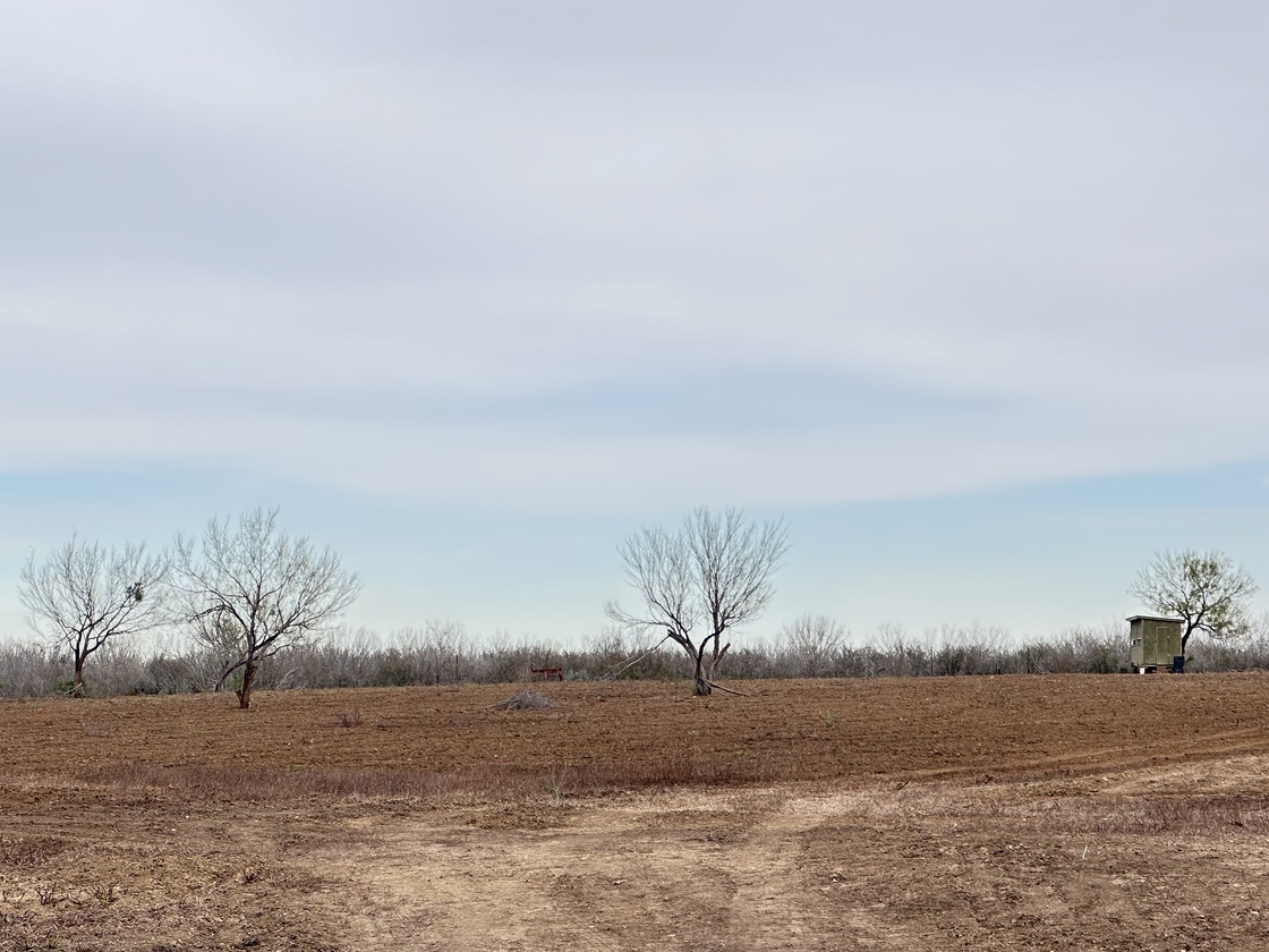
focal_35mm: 99
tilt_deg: +2.0
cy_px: 592
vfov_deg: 14.9
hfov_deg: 19.8
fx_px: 3629
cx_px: 812
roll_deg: +0.4
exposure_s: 1/195
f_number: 2.8
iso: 32
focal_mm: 9
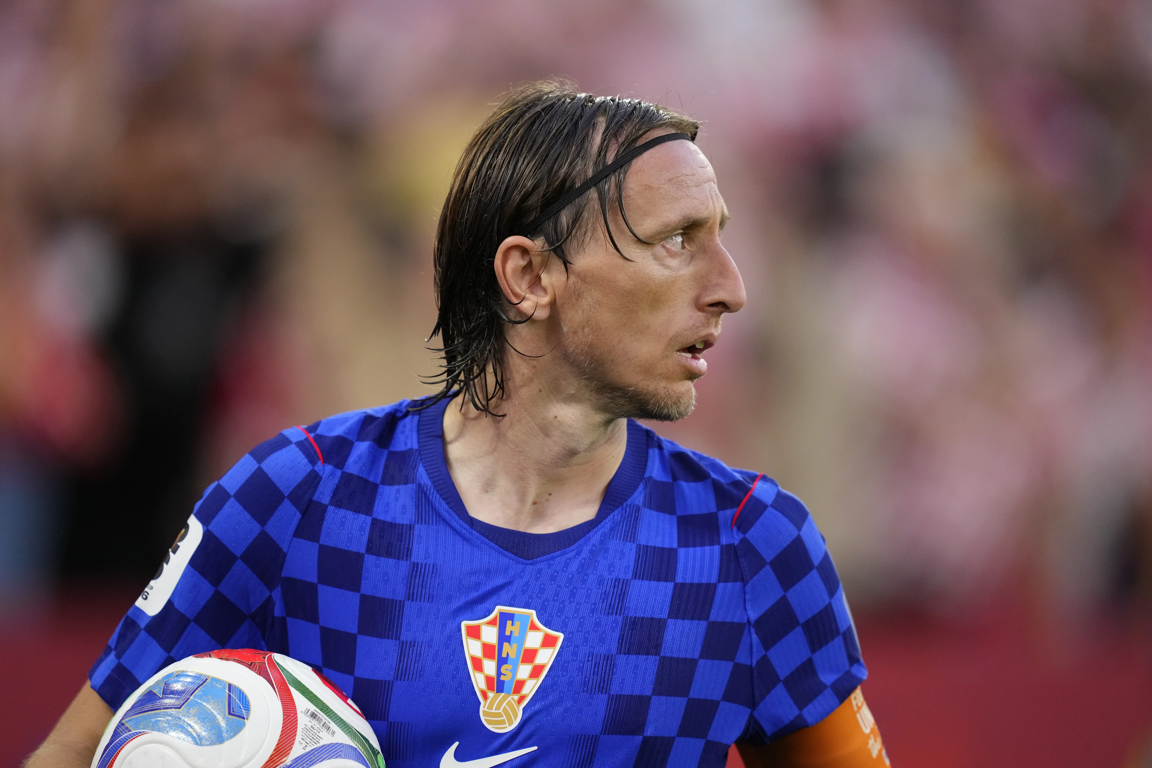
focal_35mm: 400
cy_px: 384
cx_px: 576
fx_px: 12799
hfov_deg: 5.2
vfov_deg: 3.4
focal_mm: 400
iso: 3200
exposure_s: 1/3200
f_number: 2.8
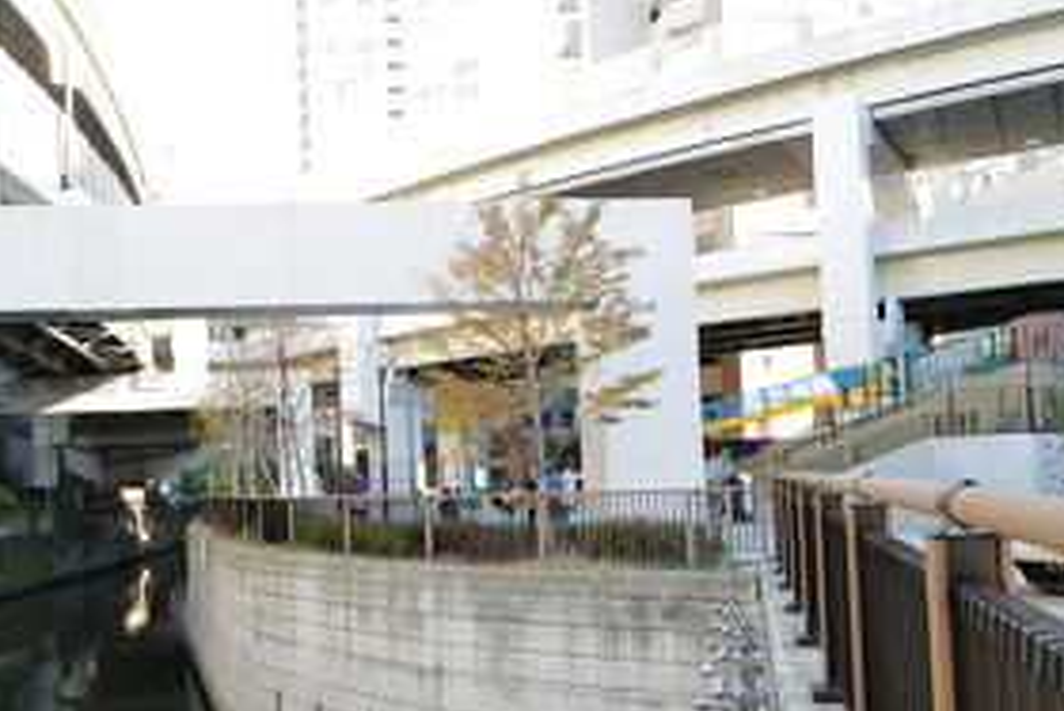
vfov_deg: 33.3
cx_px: 327
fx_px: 1183
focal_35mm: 40
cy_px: 439
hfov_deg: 47.4
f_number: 3.2
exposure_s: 1/80
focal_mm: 28
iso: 100
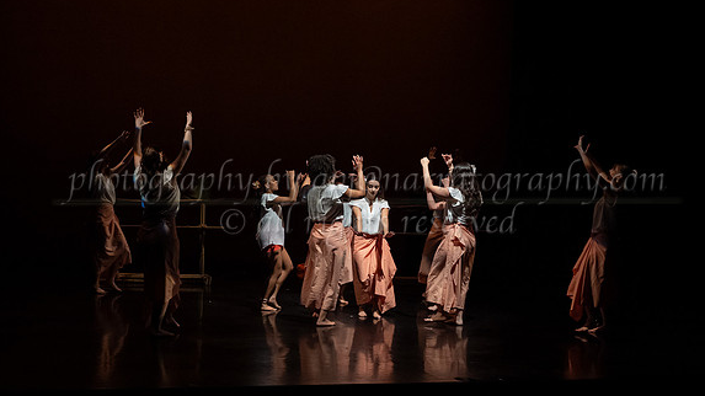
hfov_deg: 36.6
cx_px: 370
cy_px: 208
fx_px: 1065
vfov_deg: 21.1
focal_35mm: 57
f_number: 4
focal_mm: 50
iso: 4000
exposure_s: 1/400
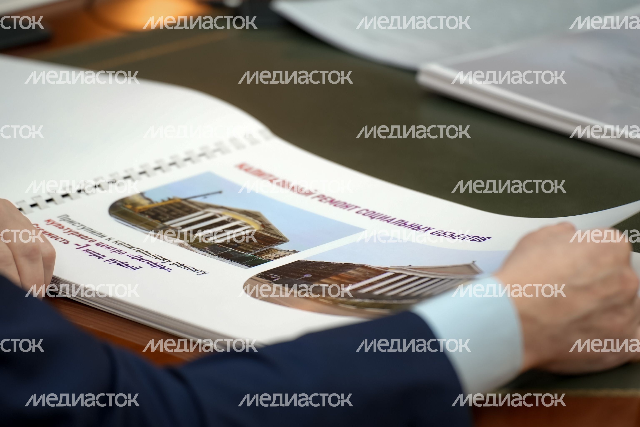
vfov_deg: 5.1
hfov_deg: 7.6
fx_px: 4800
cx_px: 320
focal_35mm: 270
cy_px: 214
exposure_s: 1/100
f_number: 2.8
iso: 800
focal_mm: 180
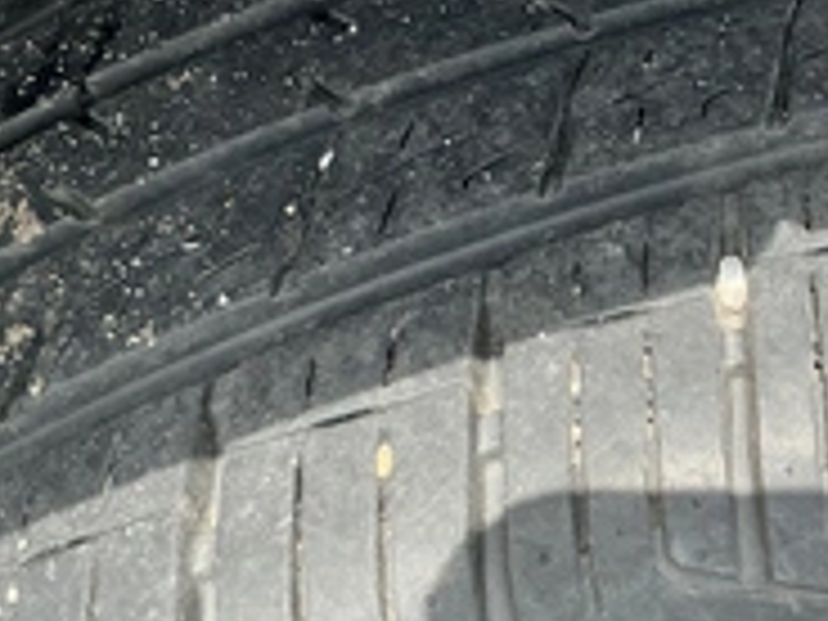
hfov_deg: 30.4
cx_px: 738
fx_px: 1459
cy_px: 234
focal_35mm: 61
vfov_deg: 24.0
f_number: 1.8
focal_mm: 3
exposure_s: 1/300
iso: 25
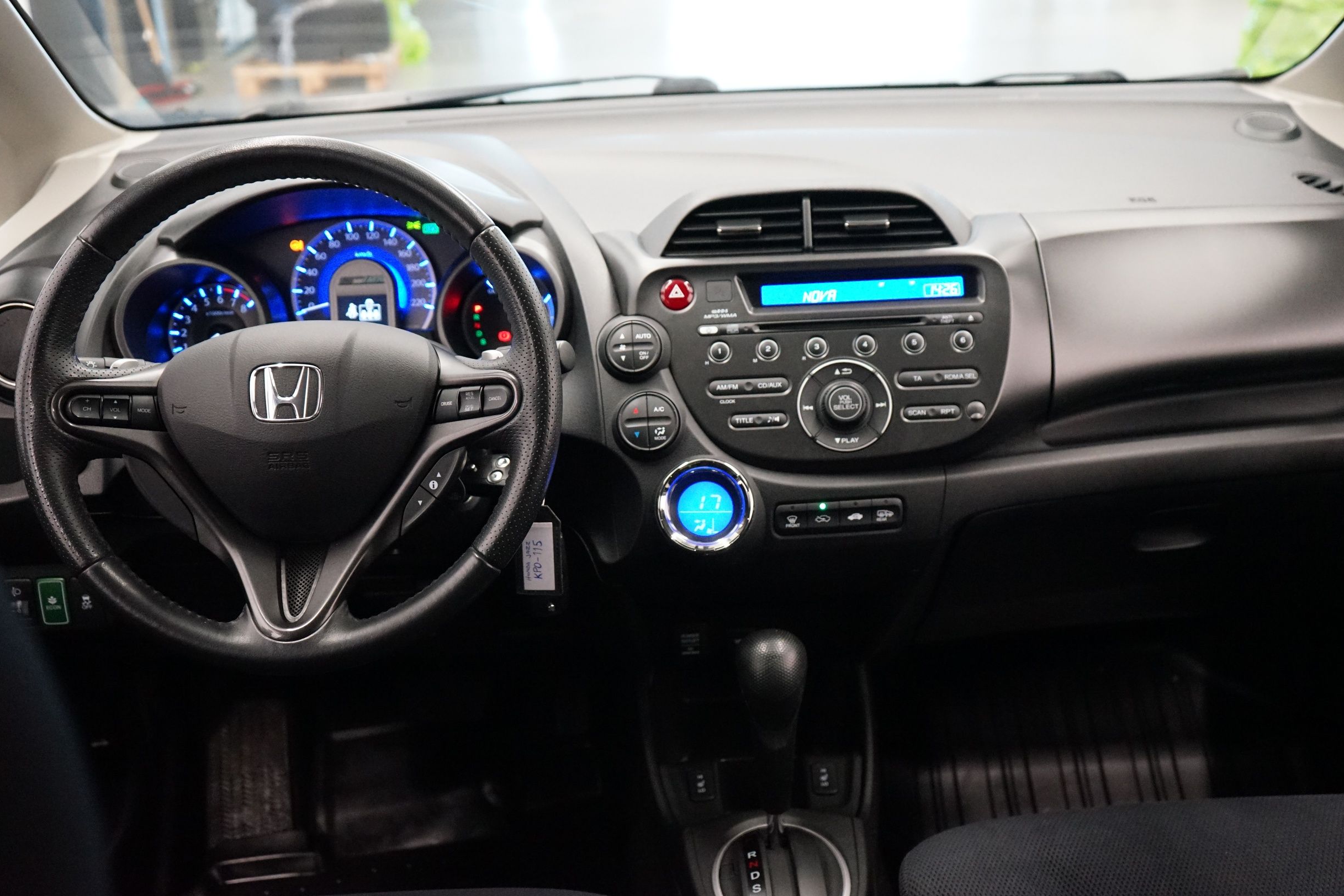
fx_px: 1419
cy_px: 451
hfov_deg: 50.7
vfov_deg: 35.1
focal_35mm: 38
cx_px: 689
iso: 6400
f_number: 4
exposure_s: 1/160
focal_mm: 37
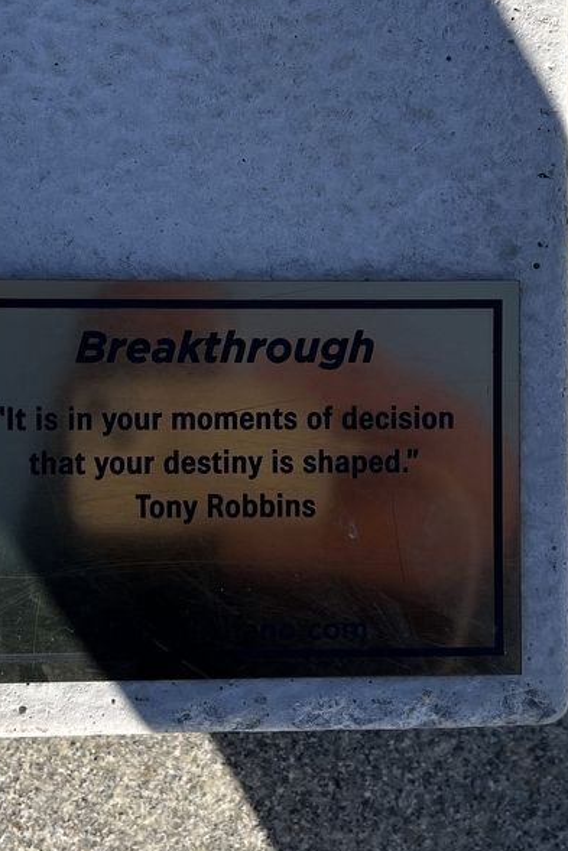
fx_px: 1159
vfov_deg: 40.3
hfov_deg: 27.4
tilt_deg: -87.0
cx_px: 199
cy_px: 432
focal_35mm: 49
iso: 50
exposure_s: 1/2755
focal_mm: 5.1
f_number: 1.6
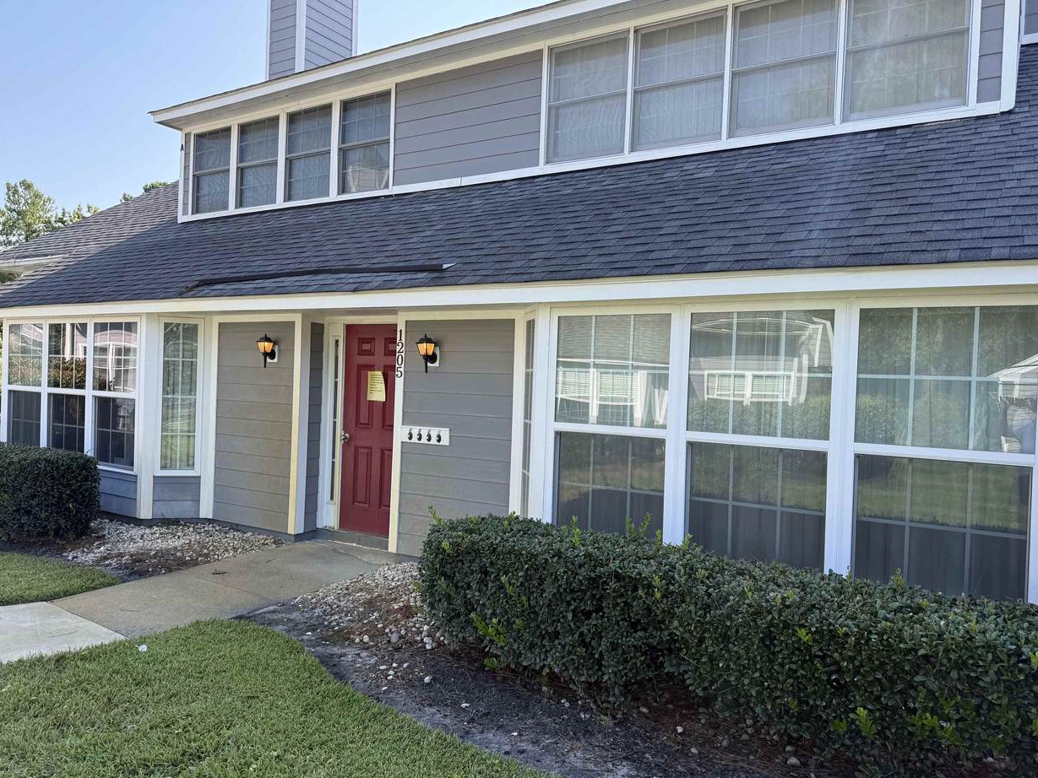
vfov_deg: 54.9
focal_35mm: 25
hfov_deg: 69.4
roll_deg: -2.7
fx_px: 750
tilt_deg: -0.6
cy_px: 392
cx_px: 537
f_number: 1.78
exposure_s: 1/931
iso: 80
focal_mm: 6.76
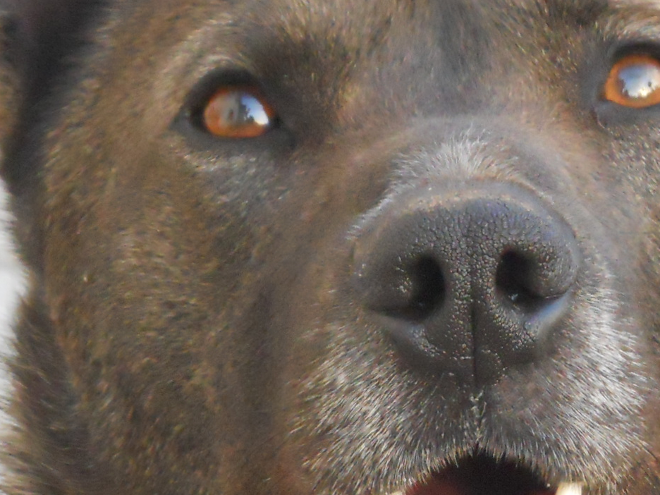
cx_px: 317
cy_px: 301
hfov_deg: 6.3
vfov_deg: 4.7
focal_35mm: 313
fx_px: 5968
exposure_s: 1/125
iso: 640
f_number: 5.9
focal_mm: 20.3
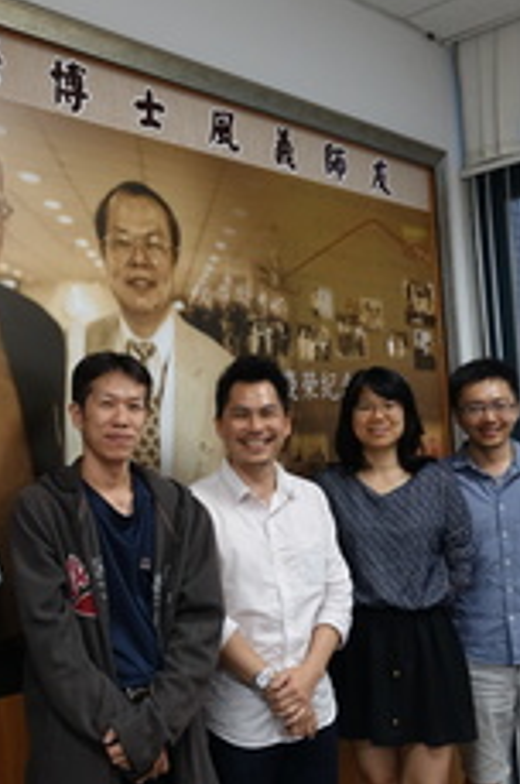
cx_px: 127
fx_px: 913
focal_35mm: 42
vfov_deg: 46.5
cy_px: 395
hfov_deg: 31.2
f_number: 4.5
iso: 500
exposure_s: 1/30
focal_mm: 8.8
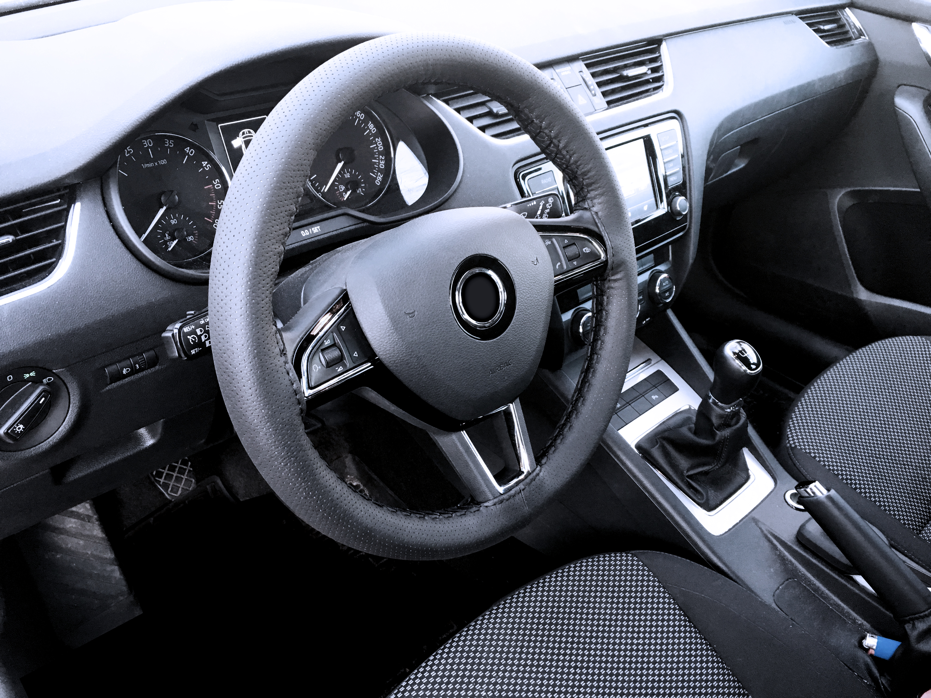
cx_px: 466
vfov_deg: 48.2
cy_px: 349
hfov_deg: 61.7
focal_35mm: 29
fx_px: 780
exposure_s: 1/33
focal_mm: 4.15
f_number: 2.2
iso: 125
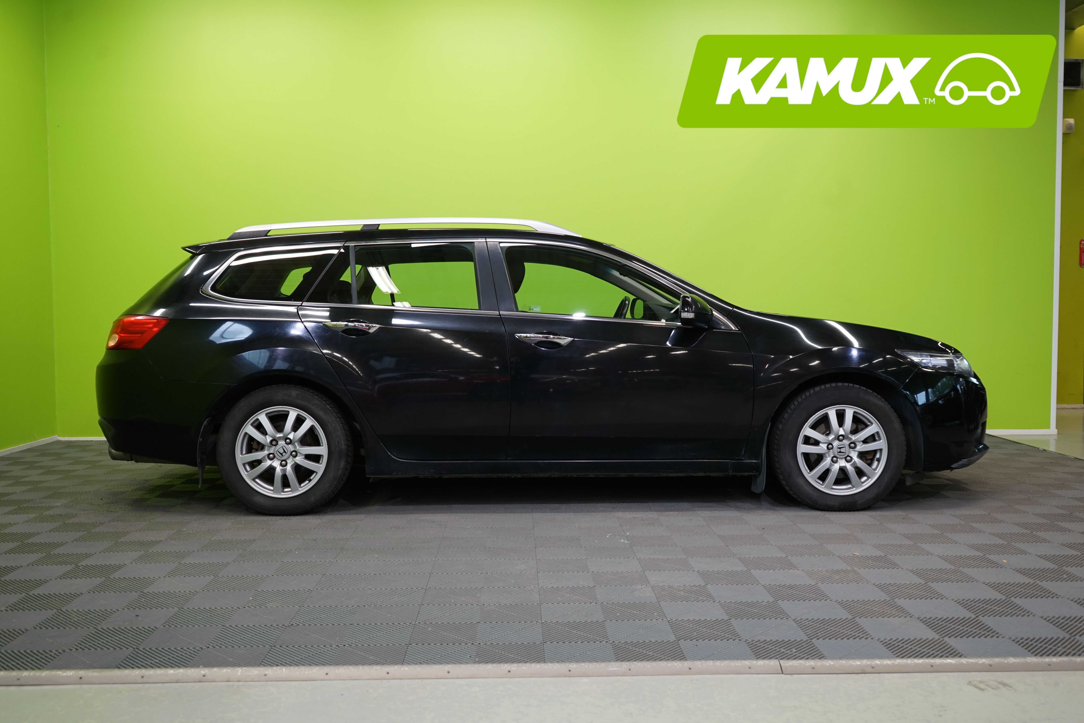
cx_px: 542
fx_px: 994
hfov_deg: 57.2
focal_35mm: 33
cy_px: 362
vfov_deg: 40.0
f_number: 5.6
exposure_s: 1/30
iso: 500
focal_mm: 33
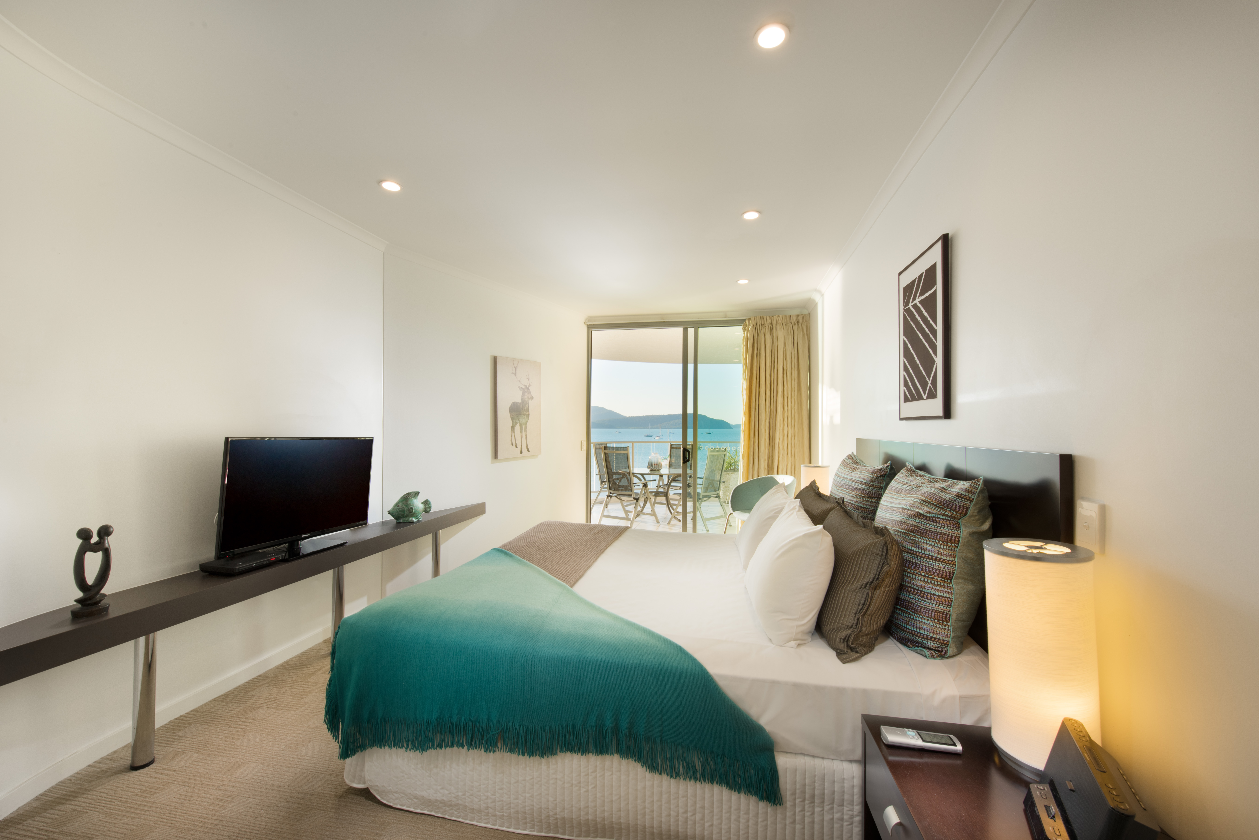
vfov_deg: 81.2
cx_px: 630
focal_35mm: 14
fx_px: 490
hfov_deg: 104.2
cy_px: 420
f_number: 16
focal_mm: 14
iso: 125
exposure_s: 1/60
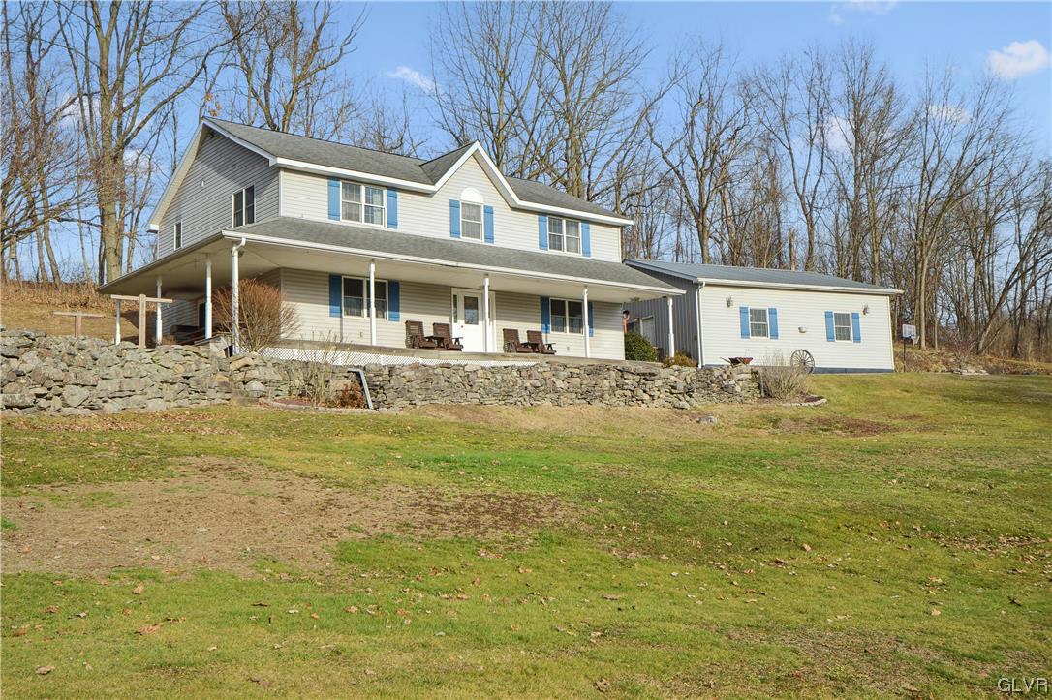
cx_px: 526
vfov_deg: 36.8
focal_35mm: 36
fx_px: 1051
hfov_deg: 53.2
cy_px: 350
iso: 100
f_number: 7.1
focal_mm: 24
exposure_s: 1/200
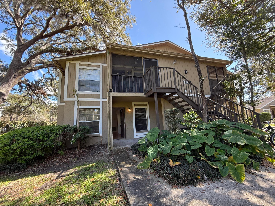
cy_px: 103
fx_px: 111
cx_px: 138
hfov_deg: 102.1
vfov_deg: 85.7
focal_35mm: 14
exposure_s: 1/116
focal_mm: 2.22
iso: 64
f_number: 2.2
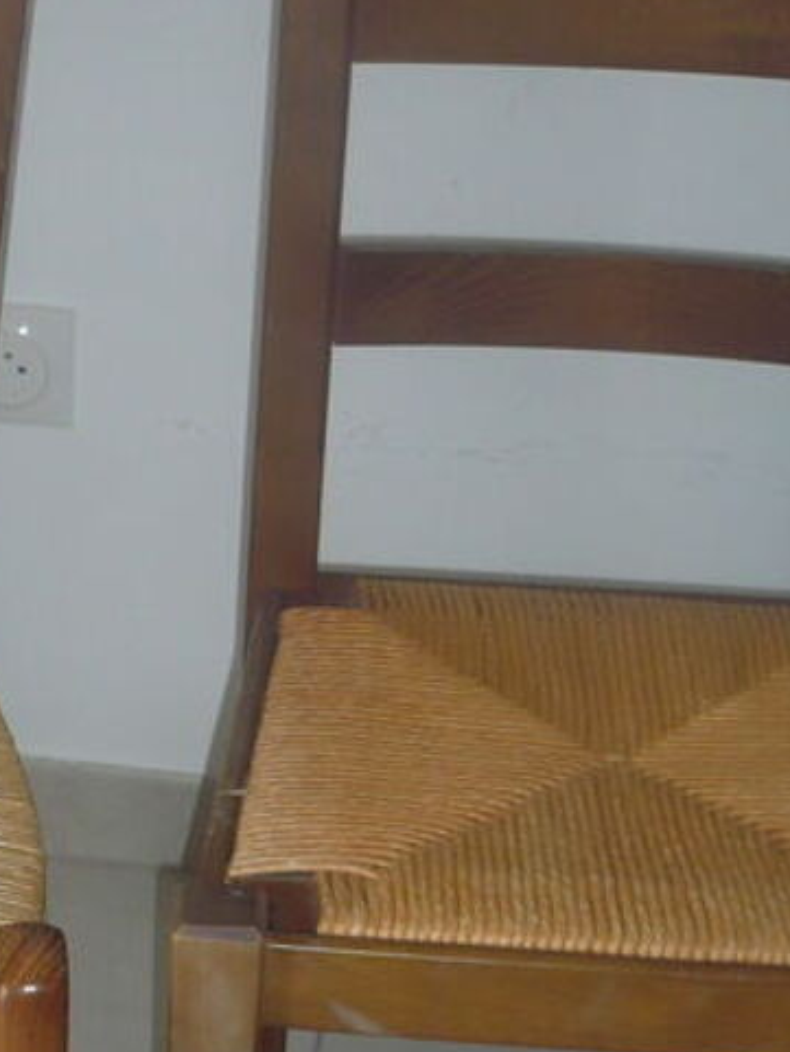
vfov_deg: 20.0
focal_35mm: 97
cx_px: 151
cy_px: 819
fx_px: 2950
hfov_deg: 15.2
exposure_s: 1/30
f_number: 2.8
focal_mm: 5.8
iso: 100
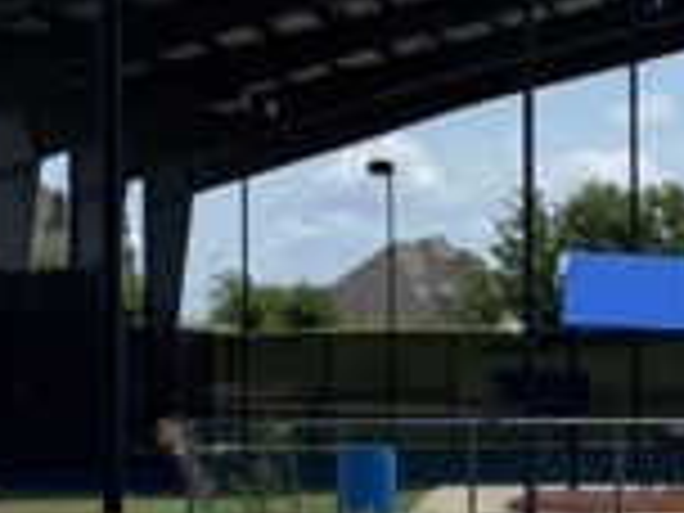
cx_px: 878
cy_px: 346
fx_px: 3458
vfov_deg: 8.5
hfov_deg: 11.0
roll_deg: -0.1
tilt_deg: +0.9
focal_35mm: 175
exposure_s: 1/3731
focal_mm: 4.25
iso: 32
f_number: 1.8
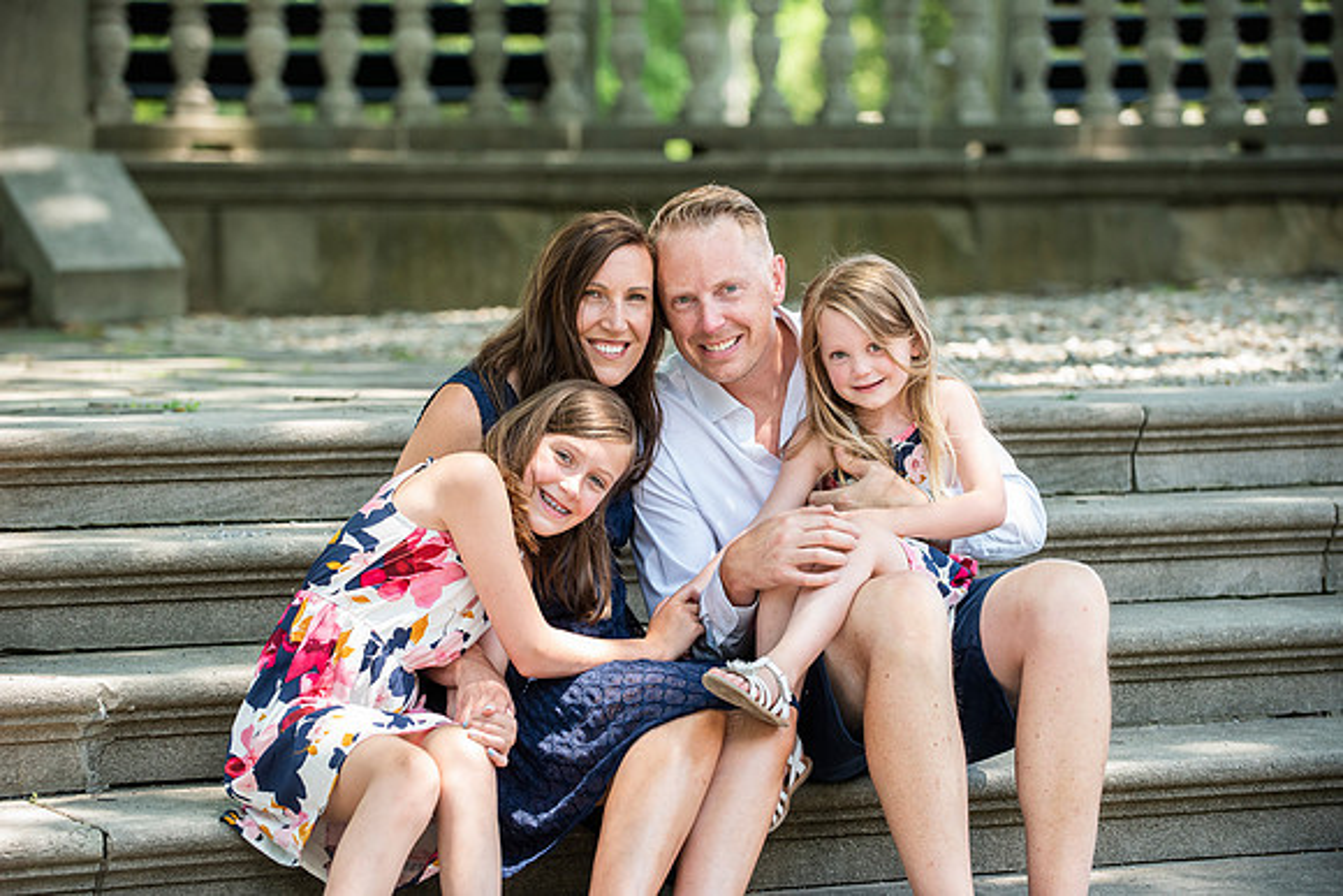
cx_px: 672
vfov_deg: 11.4
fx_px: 4478
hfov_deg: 17.1
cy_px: 448
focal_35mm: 120
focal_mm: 120
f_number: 3.5
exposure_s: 1/800
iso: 800
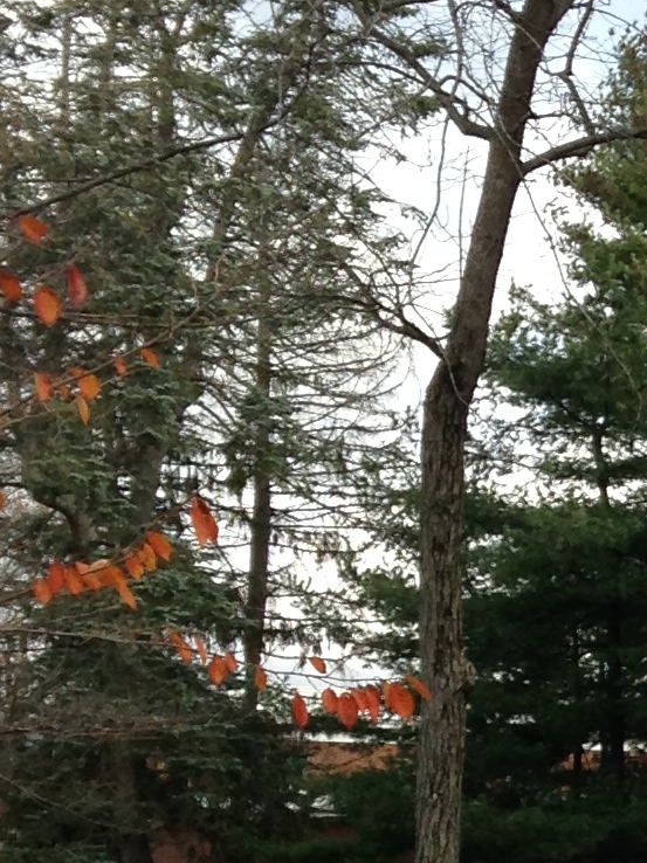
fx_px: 3641
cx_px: 1320
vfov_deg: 13.3
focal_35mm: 146
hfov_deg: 9.5
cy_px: 899
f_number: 2.4
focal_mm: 4.12
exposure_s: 1/553
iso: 50
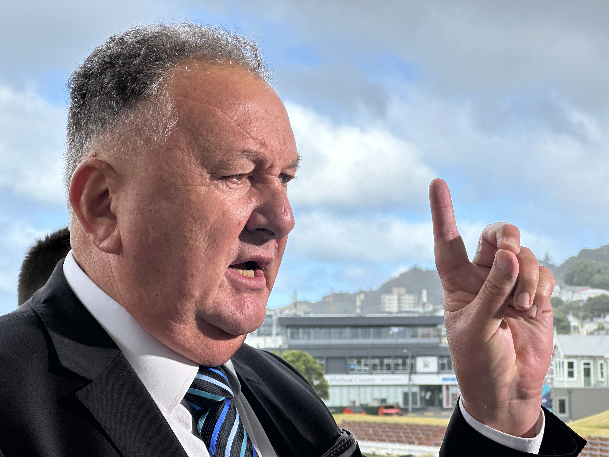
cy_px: 228
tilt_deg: +5.9
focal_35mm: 77
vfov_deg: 19.1
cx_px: 304
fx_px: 1355
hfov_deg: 25.3
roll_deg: +0.0
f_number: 2.8
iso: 32
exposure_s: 1/433
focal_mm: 9
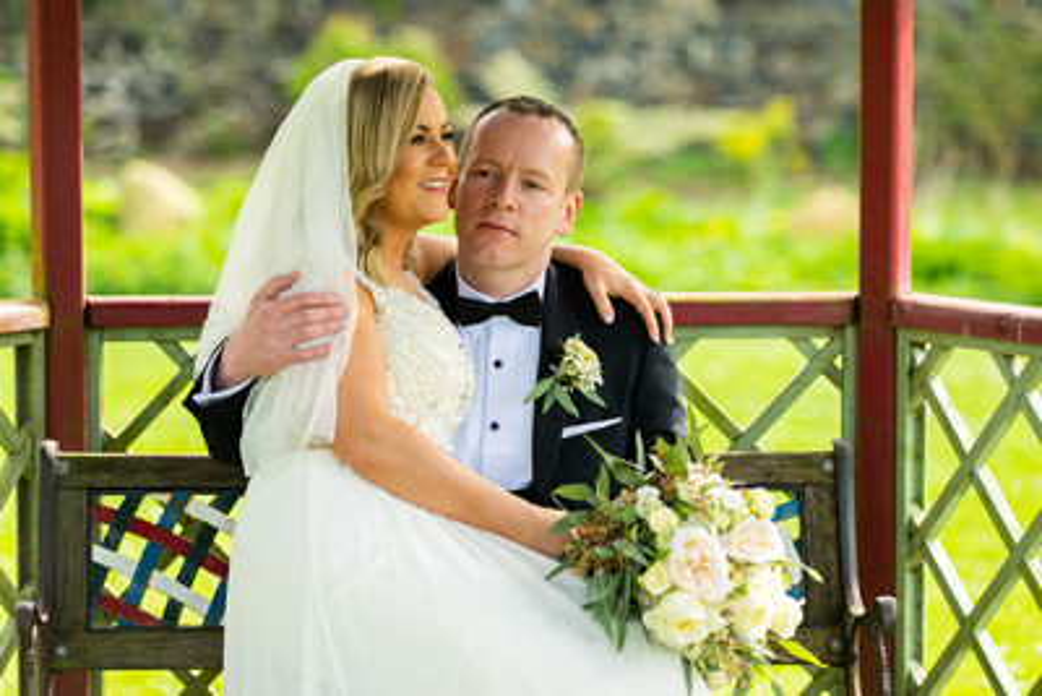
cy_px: 348
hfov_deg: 14.8
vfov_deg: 9.9
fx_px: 4023
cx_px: 521
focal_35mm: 139
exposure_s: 1/640
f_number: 2.8
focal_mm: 135
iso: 250
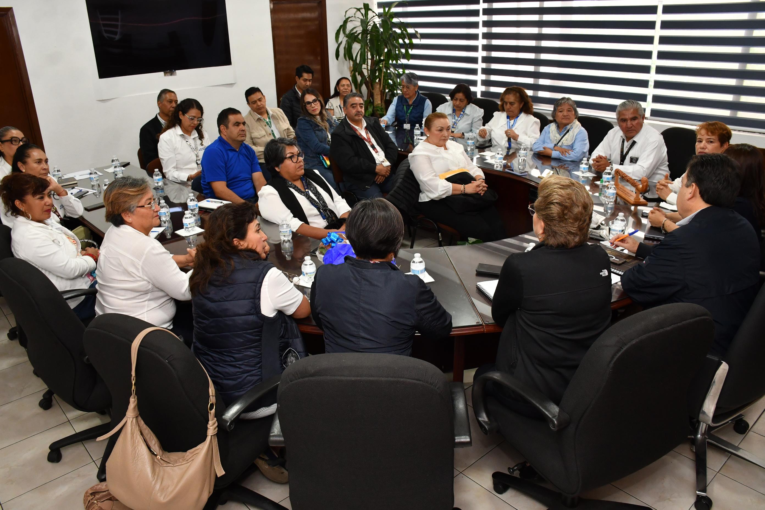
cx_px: 382
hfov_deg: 67.4
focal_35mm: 27
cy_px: 255
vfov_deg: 47.9
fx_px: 574
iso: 1250
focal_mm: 18
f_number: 5.6
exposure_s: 1/100
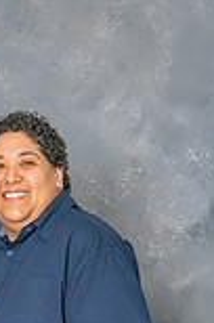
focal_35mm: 175
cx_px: -73
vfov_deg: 11.4
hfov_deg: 7.7
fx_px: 1567
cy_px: 449
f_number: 5.6
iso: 200
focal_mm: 32.5
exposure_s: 1/200
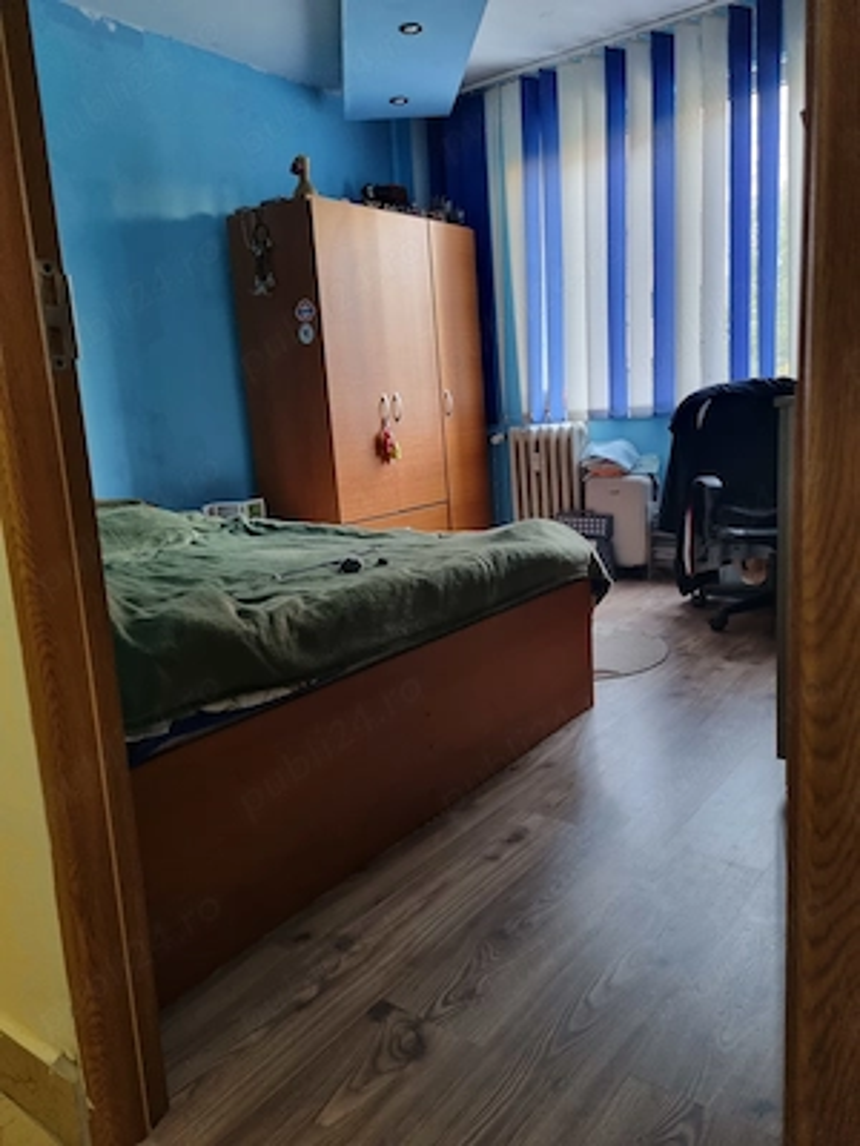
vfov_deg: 67.3
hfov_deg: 53.1
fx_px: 861
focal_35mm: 26
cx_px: 430
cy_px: 573
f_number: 1.8
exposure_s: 1/50
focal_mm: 5.4
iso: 400
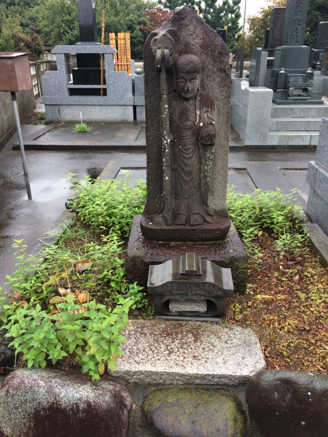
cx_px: 164
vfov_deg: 61.7
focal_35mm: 29
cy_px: 218
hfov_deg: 48.2
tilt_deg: -25.6
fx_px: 366
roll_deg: +2.1
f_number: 2.2
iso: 32
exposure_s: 1/122
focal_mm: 4.15
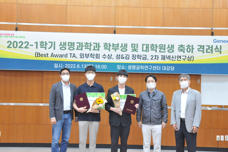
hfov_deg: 41.2
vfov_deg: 28.0
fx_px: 304
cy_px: 76
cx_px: 114
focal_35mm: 48
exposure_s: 1/60
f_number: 4
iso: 3200
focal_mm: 32
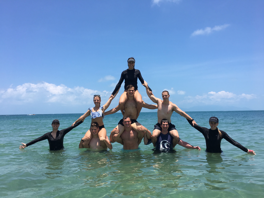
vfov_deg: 48.2
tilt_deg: +2.3
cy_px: 99
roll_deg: +1.7
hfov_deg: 61.7
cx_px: 132
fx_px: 221
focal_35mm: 29
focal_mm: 4.15
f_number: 2.2
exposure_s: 1/1923
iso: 25
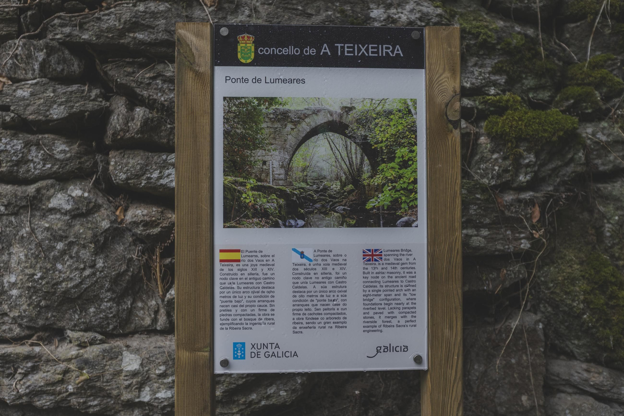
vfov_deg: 37.8
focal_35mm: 35
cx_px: 312
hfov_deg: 54.4
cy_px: 208
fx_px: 607
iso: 800
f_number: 3.5
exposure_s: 1/320
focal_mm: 35
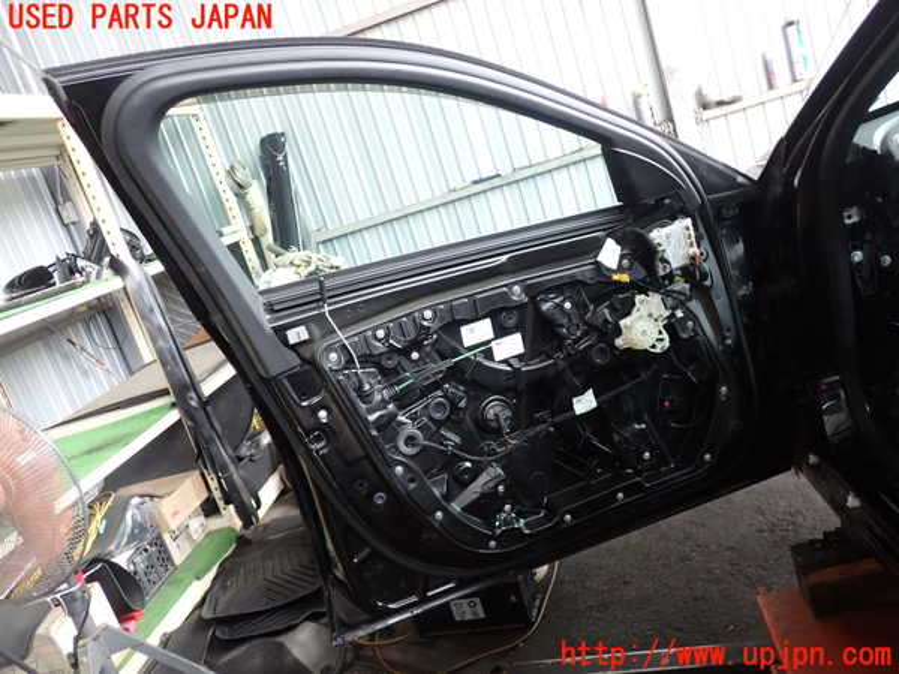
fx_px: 779
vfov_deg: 46.8
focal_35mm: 30
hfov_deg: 60.0
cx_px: 450
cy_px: 337
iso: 200
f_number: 2.3
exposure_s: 1/50
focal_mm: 5.4
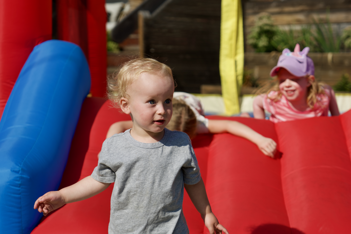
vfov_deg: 19.7
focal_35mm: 69
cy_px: 117
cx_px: 176
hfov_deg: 29.2
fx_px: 673
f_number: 4
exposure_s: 1/800
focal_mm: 69
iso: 100
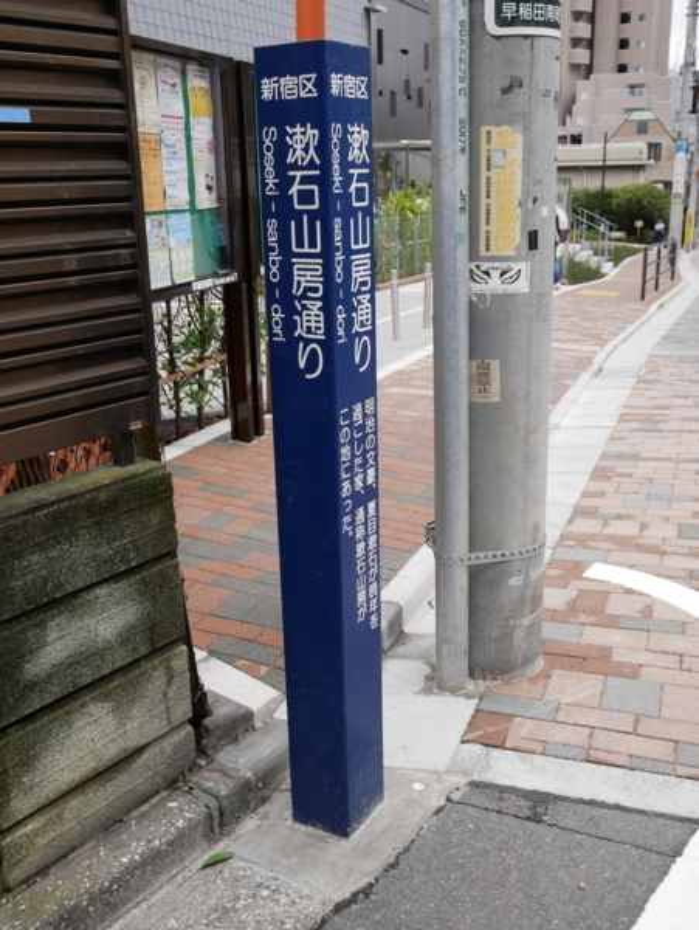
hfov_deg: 39.7
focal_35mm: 36
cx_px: 350
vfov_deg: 51.3
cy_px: 465
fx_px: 968
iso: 200
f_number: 6.3
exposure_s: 1/200
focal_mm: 18
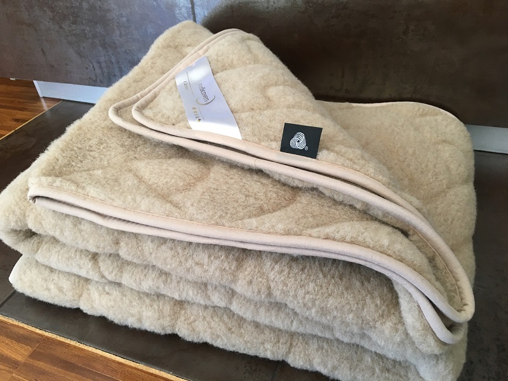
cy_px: 190
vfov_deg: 48.2
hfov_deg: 61.7
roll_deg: +7.4
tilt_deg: -38.0
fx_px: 426
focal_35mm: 29
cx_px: 254
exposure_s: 1/33
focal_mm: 4.15
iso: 100
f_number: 2.2
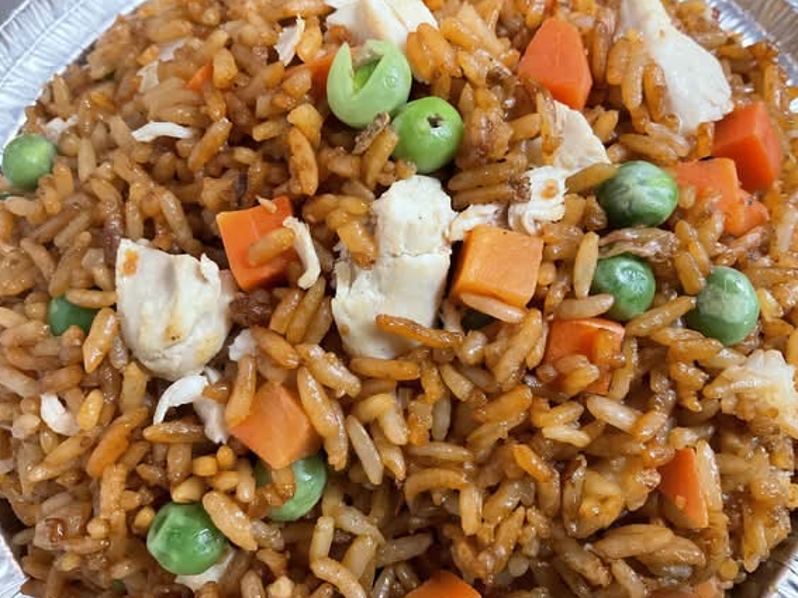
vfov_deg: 46.8
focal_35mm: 30
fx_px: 691
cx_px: 403
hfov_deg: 60.0
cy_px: 297
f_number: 1.8
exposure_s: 1/40
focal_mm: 3
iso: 320
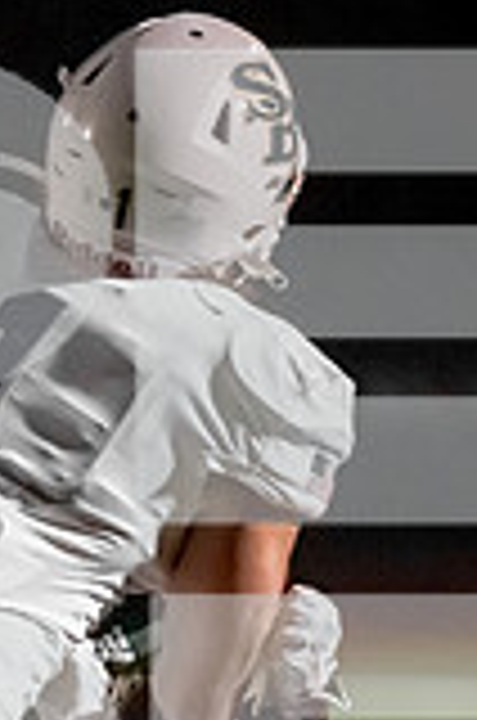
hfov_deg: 0.7
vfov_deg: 1.0
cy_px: 740
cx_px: -618
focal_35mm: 1997
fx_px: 39860
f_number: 6.3
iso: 16000
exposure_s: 1/1600
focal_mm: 496
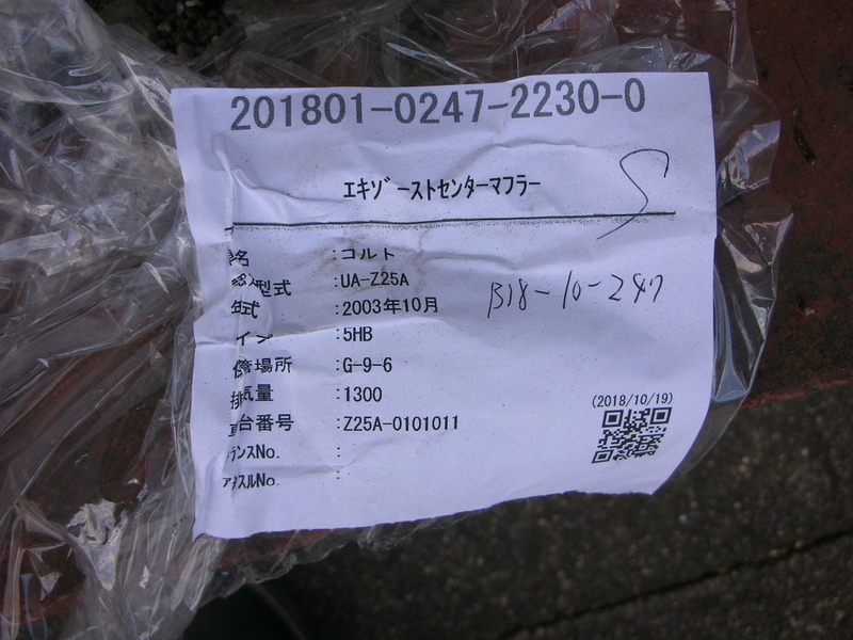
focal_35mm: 35
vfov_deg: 40.7
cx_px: 426
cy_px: 320
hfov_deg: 52.6
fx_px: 862
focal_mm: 5.8
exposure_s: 1/150
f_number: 3
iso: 50
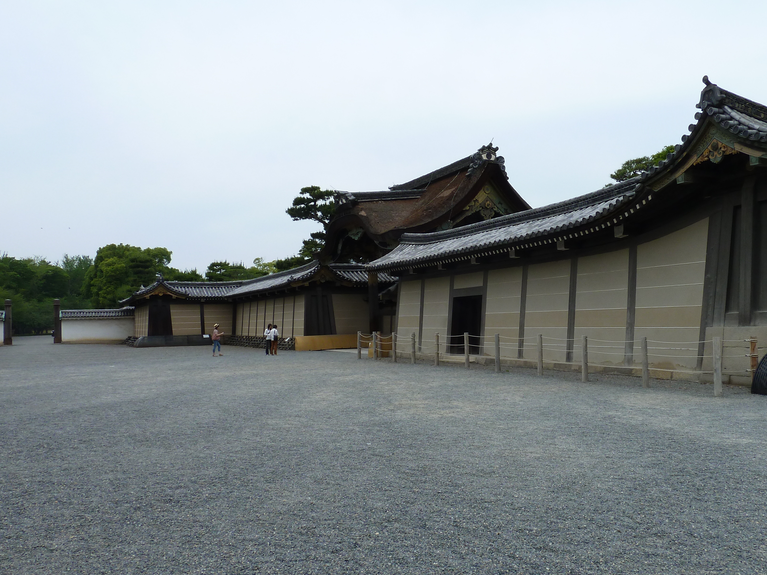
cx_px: 473
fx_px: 687
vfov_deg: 45.4
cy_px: 310
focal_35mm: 31
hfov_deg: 57.7
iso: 80
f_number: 5
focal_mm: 4.1
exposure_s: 1/400
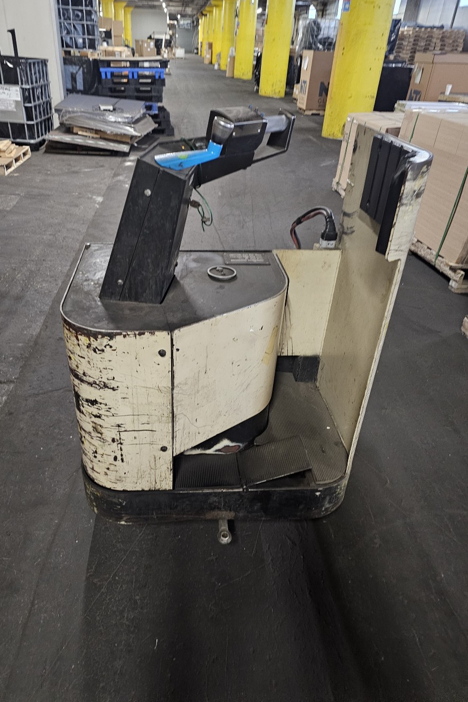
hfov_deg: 53.0
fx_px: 468
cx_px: 205
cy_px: 350
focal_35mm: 24
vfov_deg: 73.7
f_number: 1.7
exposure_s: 1/30
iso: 640
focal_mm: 6.3
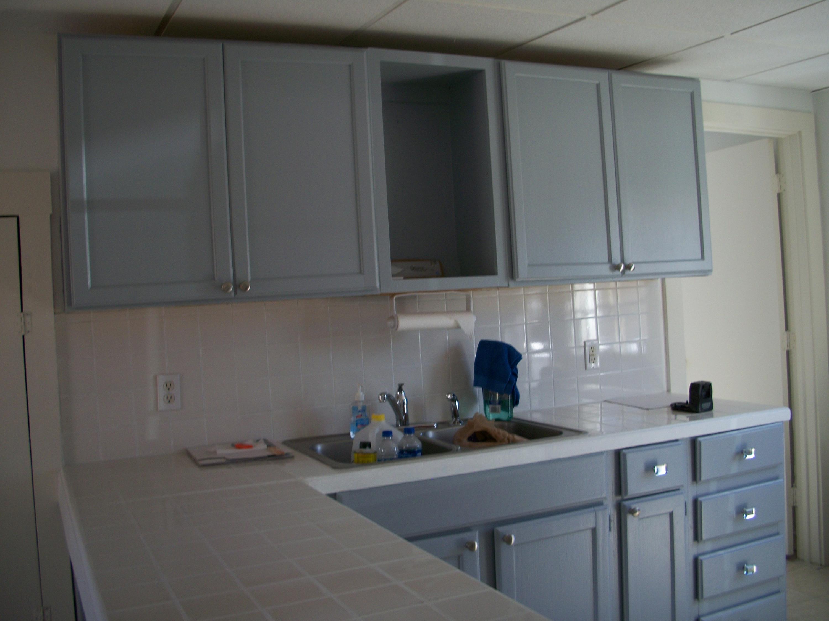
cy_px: 310
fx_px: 838
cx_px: 414
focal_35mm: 35
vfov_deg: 40.7
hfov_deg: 52.6
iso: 80
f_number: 3.1
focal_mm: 6.3
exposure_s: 1/50
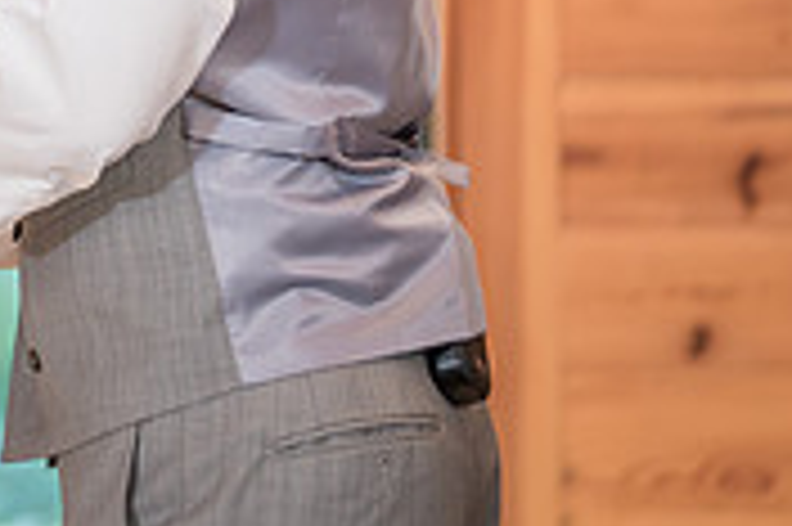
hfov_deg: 4.4
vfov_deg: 3.0
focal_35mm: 462
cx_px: -409
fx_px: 10154
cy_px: -153
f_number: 2.8
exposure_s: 1/100
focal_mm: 131
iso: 800
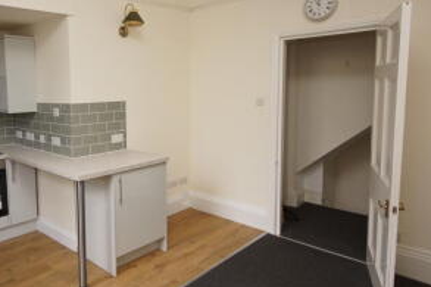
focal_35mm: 27
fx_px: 321
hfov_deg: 65.6
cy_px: 114
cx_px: 137
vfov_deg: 47.9
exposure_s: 1/160
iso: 500
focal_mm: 11
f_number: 4.5
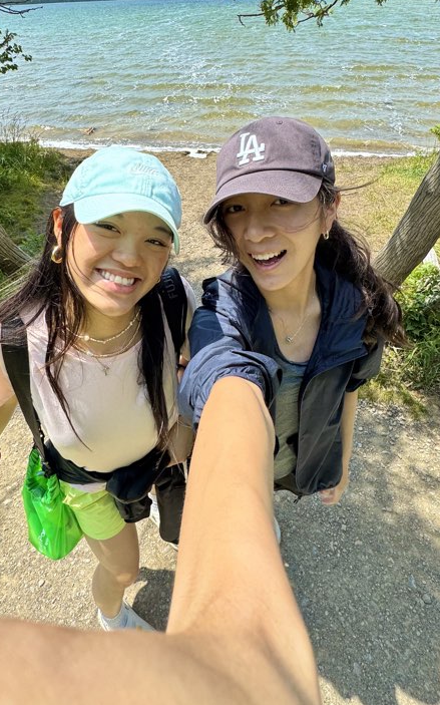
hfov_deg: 62.1
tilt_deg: -37.5
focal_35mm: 19
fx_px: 365
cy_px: 284
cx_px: 202
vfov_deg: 87.0
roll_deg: +1.6
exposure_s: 1/492
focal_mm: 2.22
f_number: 2.2
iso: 40
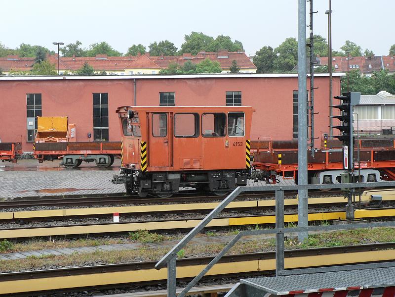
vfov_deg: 19.1
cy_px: 148
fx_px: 879
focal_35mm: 77
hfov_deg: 25.3
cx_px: 198
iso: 80
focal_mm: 12.9
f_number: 4
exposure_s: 1/125
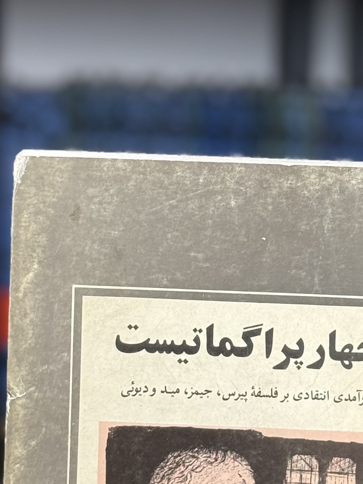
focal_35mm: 152
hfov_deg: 9.7
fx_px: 2125
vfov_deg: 13.0
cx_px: 265
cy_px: 197
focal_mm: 6.76
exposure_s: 1/100
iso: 125
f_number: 1.78
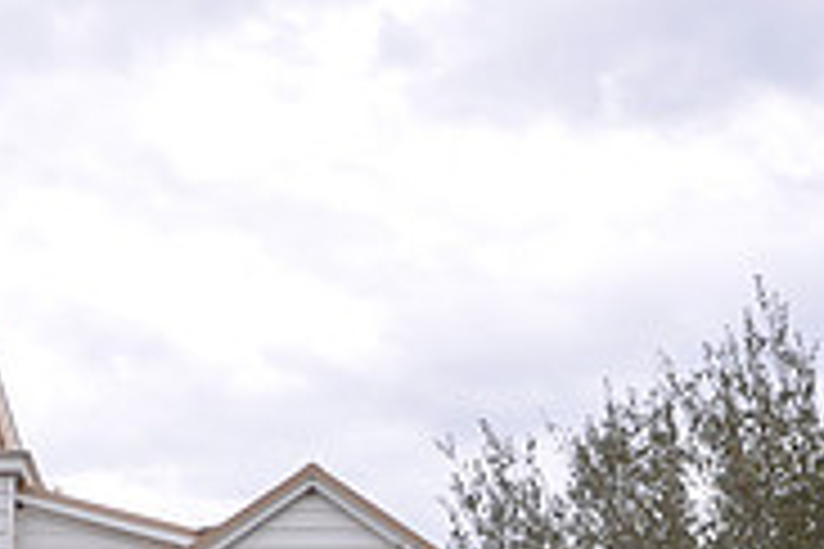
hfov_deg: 17.9
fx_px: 2609
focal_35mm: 114
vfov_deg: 11.7
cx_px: 495
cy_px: 682
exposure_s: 1/80
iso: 200
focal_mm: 24
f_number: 8
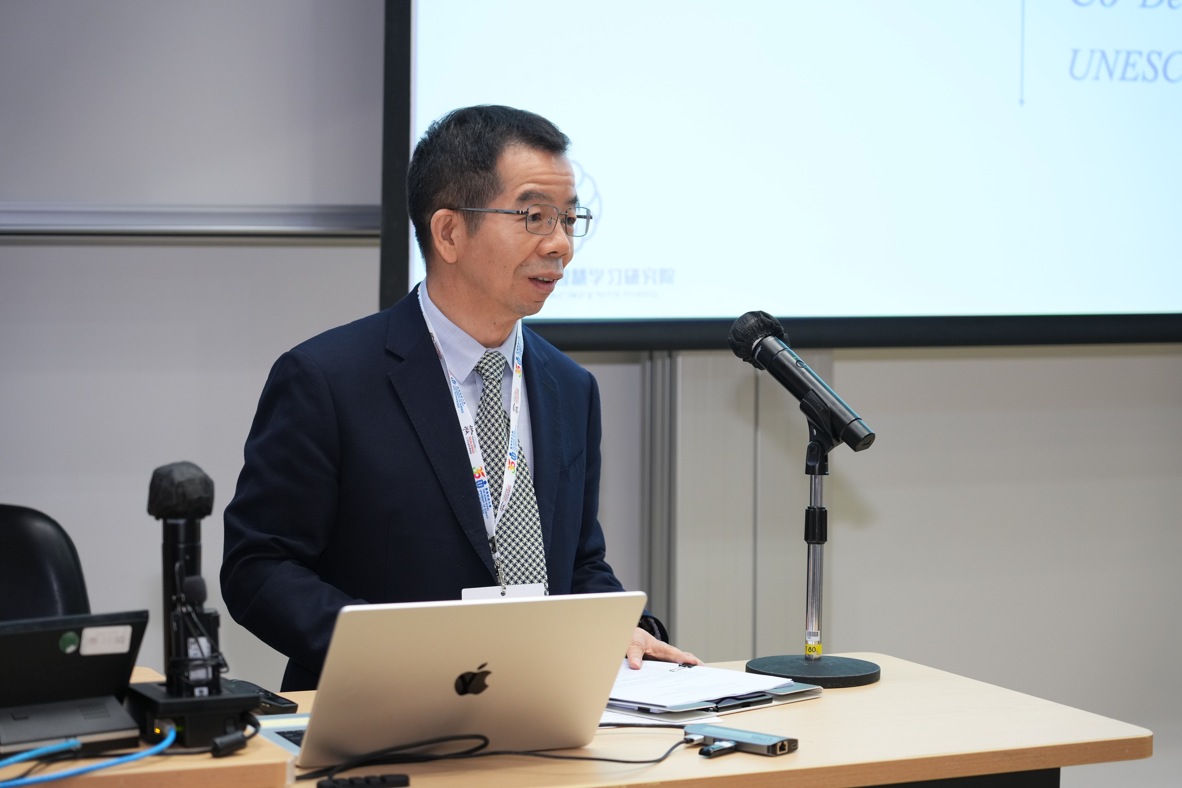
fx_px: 2626
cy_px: 394
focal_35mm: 80
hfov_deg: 25.4
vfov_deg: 17.1
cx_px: 591
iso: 1250
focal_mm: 80
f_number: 4
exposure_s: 1/125
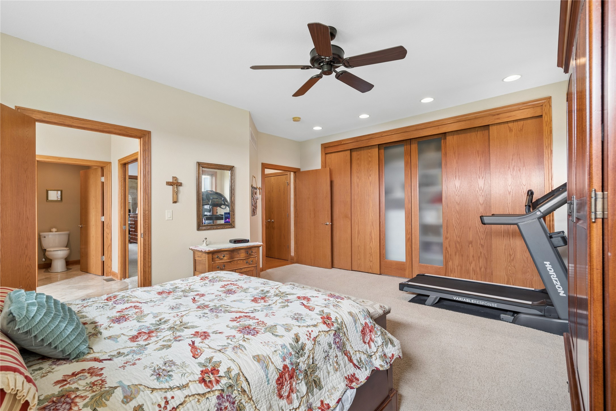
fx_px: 291
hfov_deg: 93.3
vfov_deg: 70.4
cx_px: 308
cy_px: 206
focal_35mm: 17
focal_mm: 17
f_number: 9
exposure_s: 1/13
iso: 400
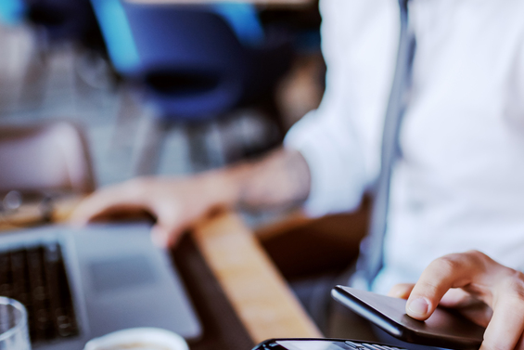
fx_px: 903
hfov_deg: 32.3
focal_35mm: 62
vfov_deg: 21.7
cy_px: 275
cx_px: 311
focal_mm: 35
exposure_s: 1/320
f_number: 1.8
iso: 400
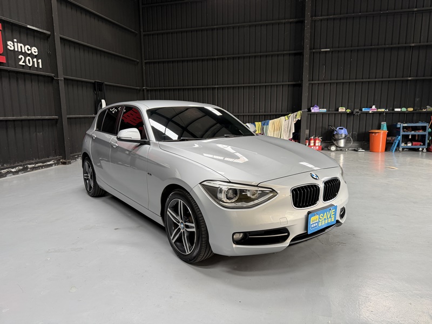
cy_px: 162
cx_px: 216
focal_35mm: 24
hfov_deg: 71.6
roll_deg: +0.7
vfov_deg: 56.8
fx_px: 300
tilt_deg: -9.0
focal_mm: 6.76
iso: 200
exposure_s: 1/116
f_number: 1.78
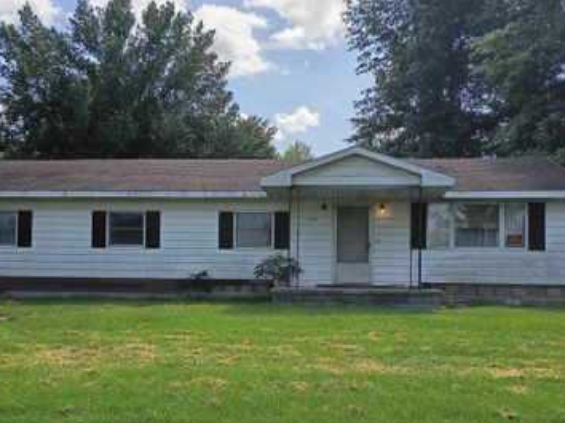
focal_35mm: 41
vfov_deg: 35.0
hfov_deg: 45.8
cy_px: 247
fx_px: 669
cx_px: 257
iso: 100
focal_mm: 4.27
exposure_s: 1/740
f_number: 1.8
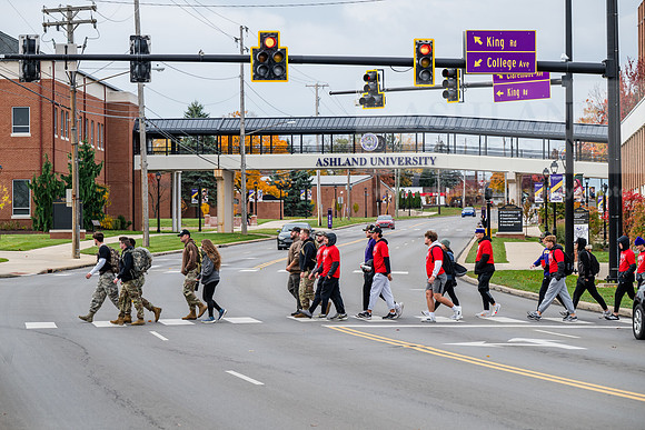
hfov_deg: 15.8
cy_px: 215
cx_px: 322
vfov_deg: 10.6
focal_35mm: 130
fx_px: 2330
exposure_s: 1/500
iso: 500
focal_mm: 130
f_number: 5.6
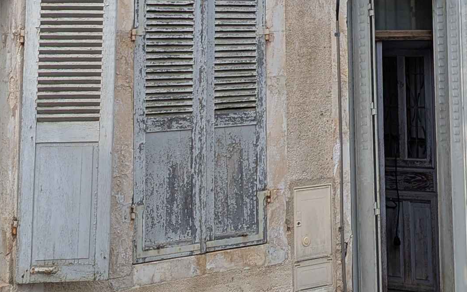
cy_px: -122
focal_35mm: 98
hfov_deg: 20.9
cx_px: 379
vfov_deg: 12.8
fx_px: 1247
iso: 47
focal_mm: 6.81
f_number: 1.85
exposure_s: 1/1179
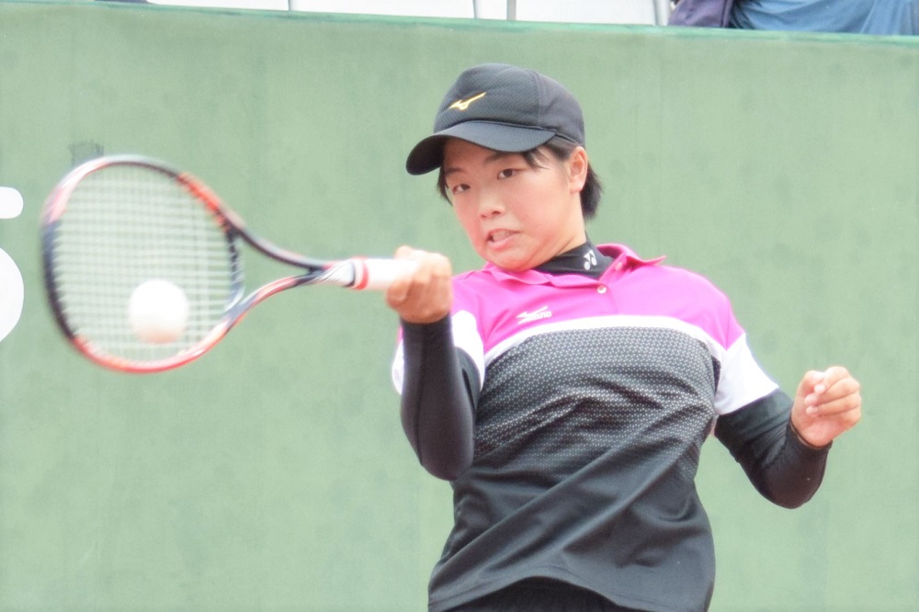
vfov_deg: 13.4
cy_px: 306
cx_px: 460
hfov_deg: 20.0
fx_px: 2603
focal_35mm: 102
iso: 640
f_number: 4.5
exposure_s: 1/1600
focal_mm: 68
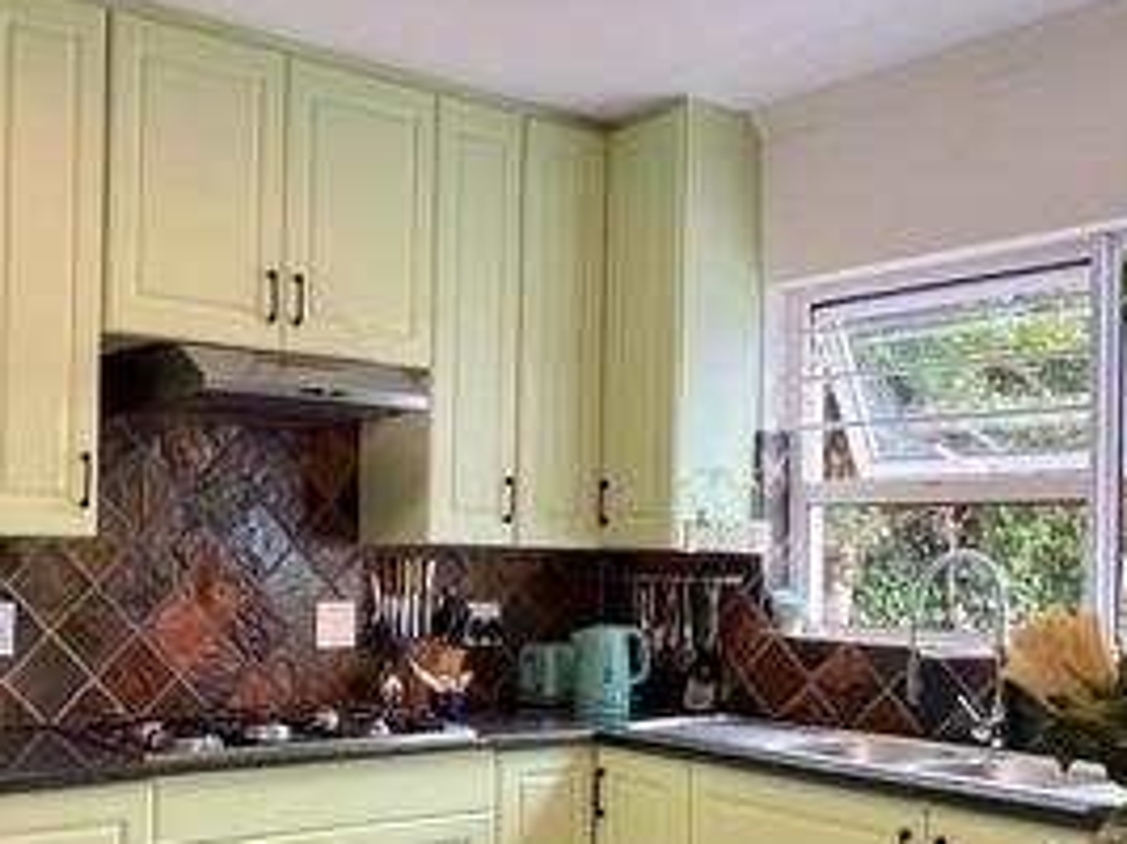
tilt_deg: -0.6
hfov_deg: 46.7
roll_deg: -0.4
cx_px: 333
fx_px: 1269
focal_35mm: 39
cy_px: 549
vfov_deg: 36.5
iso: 200
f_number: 1.8
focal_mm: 1.57
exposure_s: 1/100
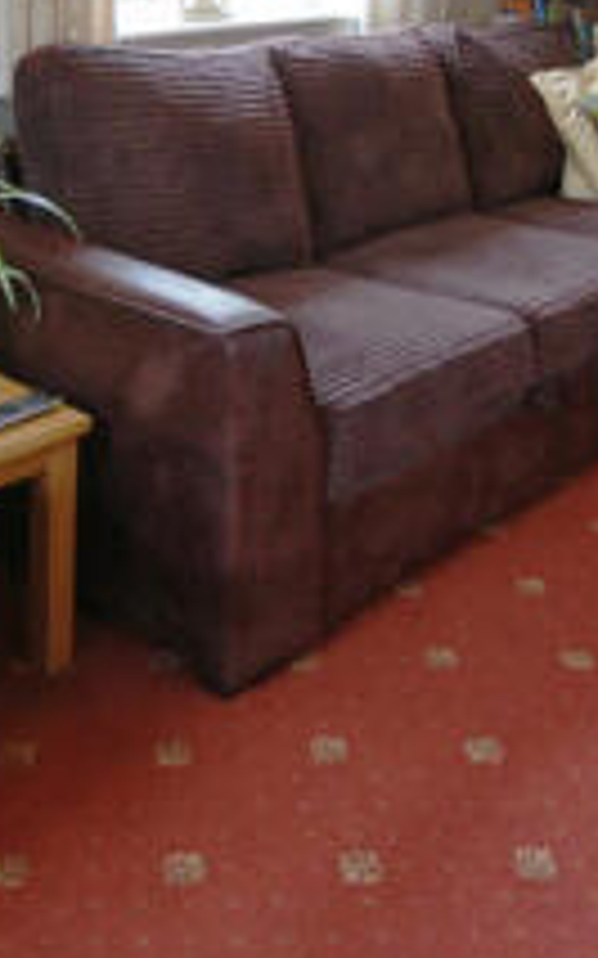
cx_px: 112
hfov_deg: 26.8
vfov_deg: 40.5
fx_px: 1226
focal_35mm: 47
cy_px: 162
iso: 200
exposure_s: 1/15
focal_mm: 10
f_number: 4
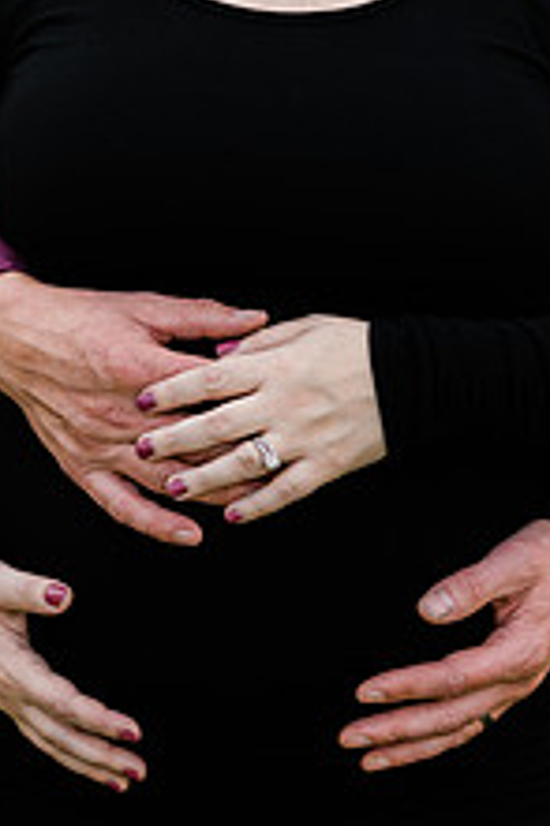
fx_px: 3970
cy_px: 351
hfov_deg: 7.9
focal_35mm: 173
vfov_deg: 11.9
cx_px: 275
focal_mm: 85
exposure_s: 1/640
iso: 200
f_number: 2.8
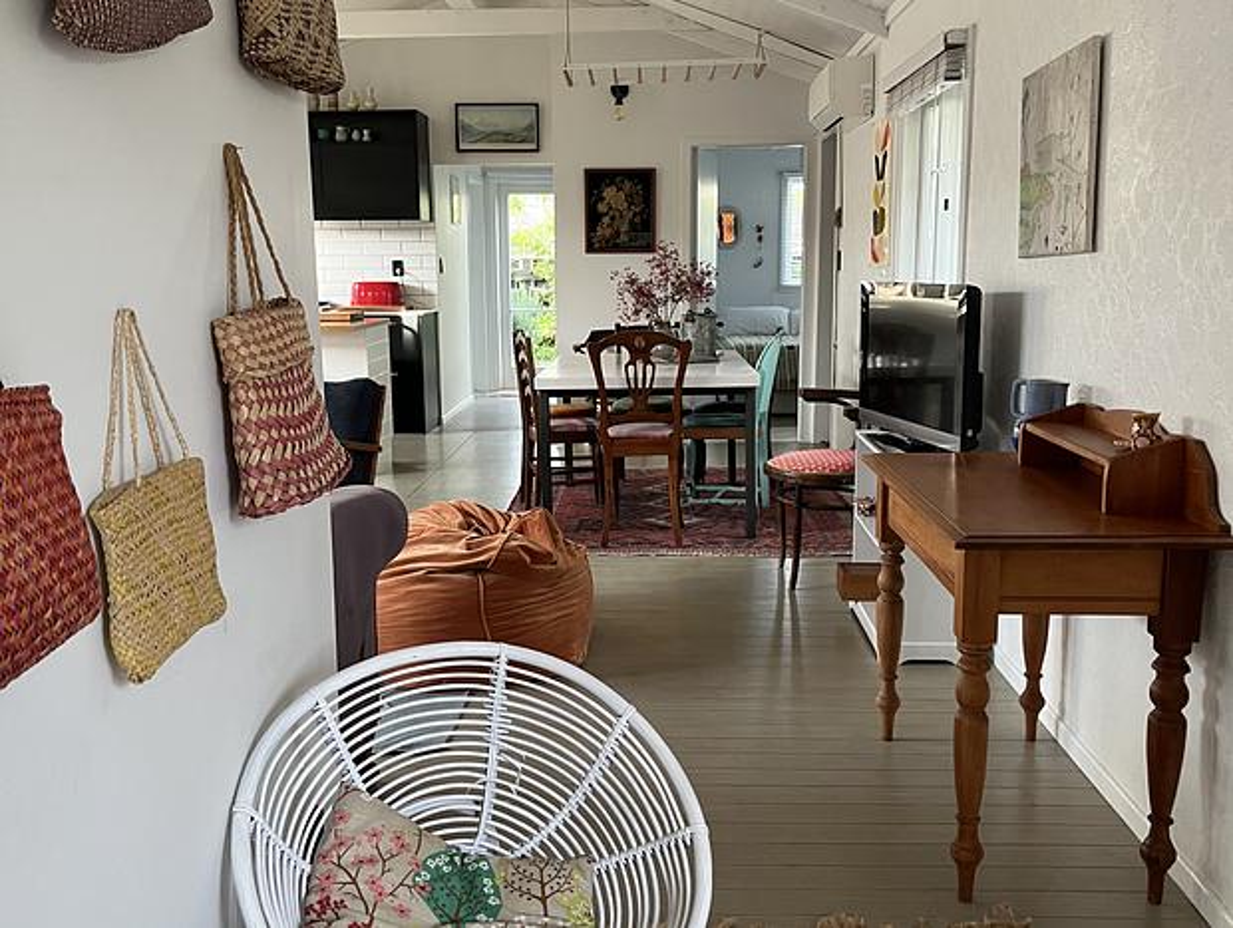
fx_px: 928
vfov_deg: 53.2
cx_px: 616
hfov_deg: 67.2
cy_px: 464
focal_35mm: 26
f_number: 1.6
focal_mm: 5.1
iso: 125
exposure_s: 1/75
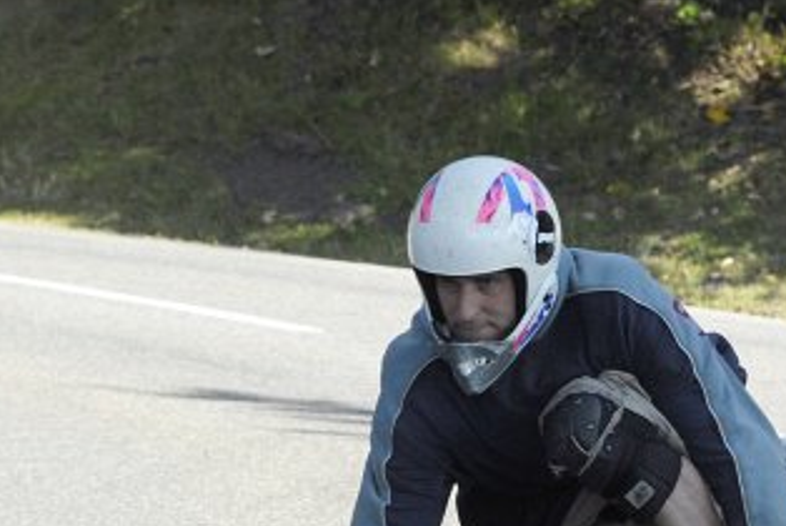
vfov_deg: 4.2
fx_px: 7102
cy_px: 413
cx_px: 552
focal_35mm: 325
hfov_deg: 6.3
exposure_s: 1/320
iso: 200
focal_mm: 110
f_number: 8
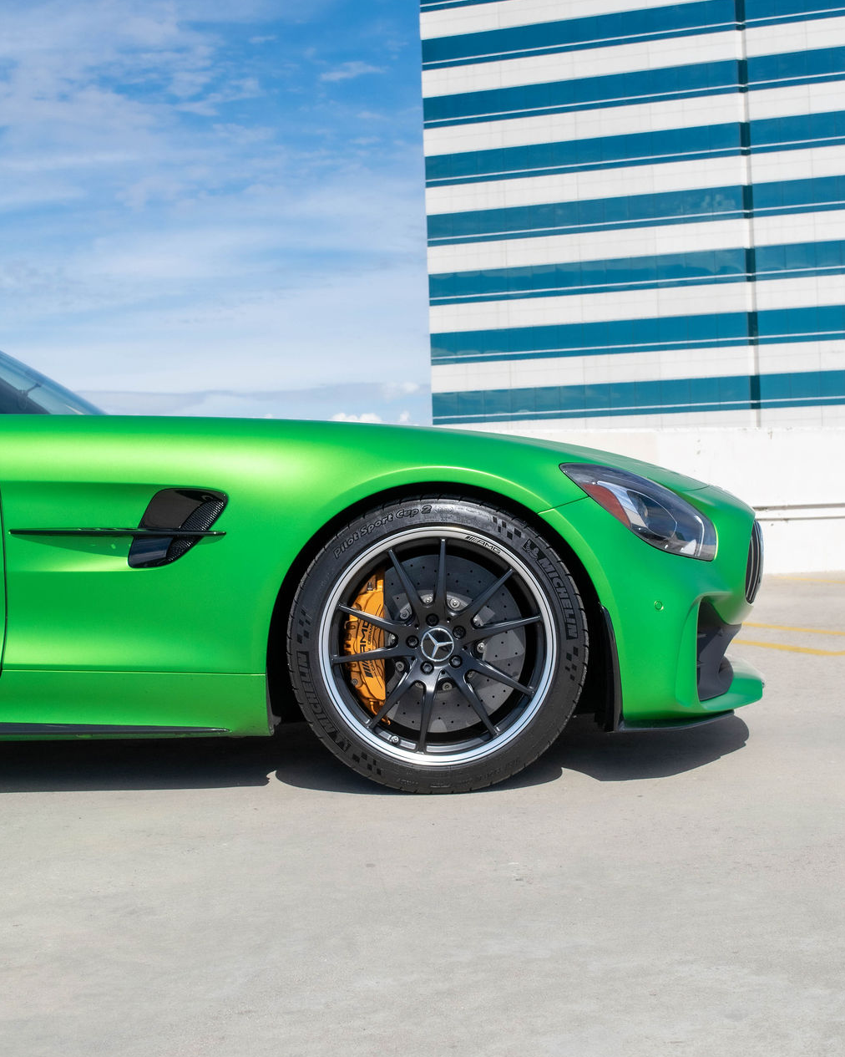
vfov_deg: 35.3
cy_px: 446
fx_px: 1657
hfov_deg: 28.6
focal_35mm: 53
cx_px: 420
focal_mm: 31
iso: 400
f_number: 7.1
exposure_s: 1/2000
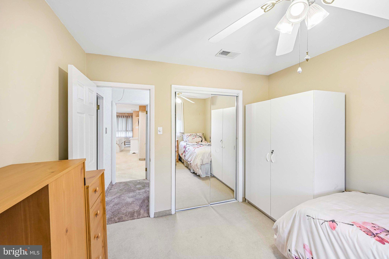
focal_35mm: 14
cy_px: 130
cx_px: 194
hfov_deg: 104.3
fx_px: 151
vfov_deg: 81.2
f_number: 8
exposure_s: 1/6
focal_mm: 14
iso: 400
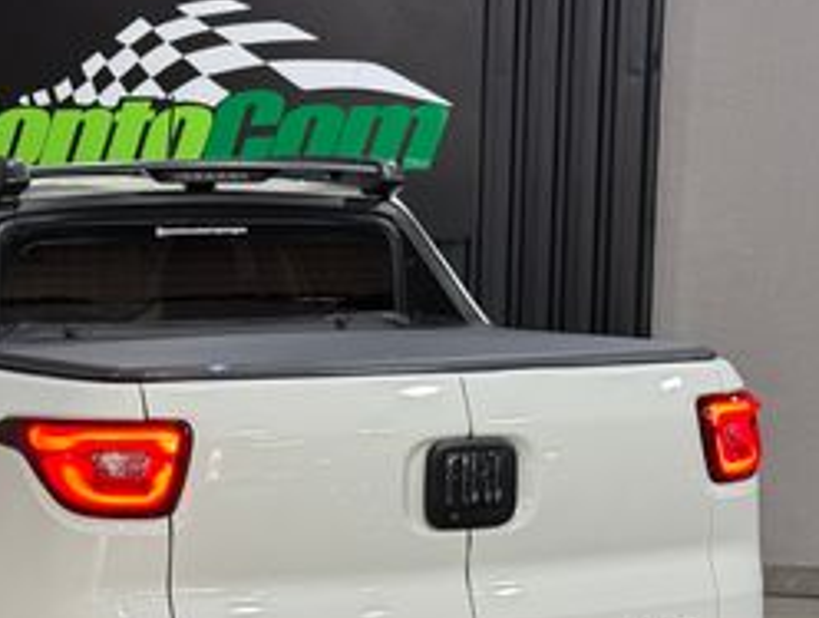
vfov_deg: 16.2
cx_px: 182
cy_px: 459
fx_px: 2157
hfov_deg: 21.3
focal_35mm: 91
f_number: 1.78
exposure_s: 1/60
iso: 200
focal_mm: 6.76
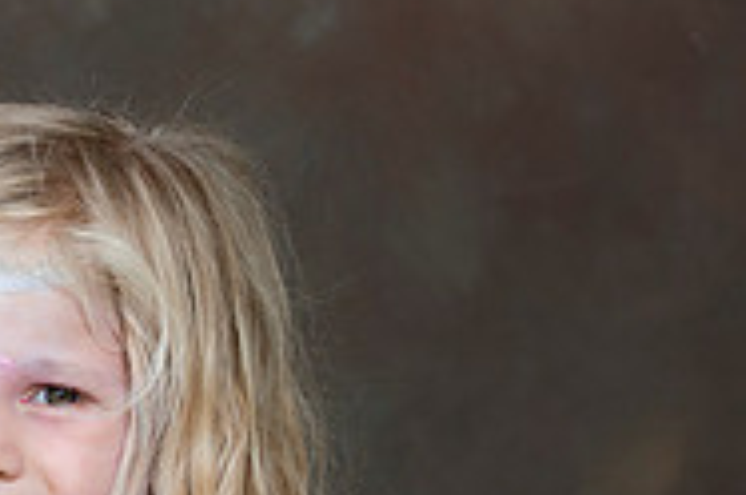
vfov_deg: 4.0
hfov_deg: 6.0
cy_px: 419
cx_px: -359
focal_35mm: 342
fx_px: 7075
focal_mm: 110
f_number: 7.1
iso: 400
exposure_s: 1/160
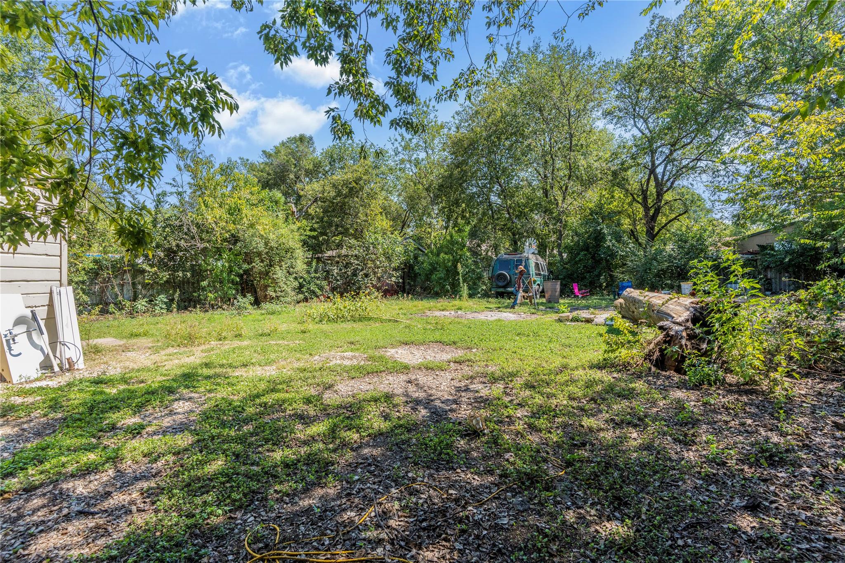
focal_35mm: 17
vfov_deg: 70.4
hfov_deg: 93.3
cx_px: 422
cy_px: 282
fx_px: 399
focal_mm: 17
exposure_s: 1/800
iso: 800
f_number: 8
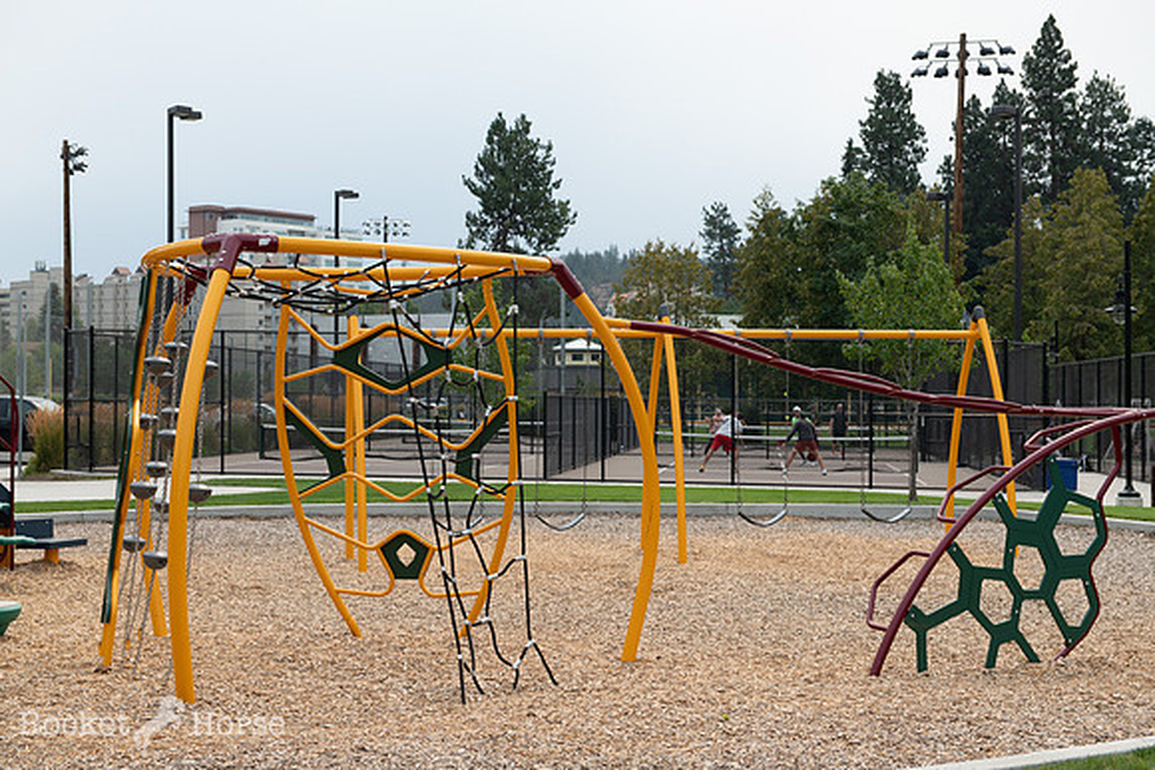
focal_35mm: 58
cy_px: 385
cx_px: 578
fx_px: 1861
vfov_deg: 23.4
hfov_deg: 34.5
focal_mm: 58
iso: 64
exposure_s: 1/125
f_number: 8
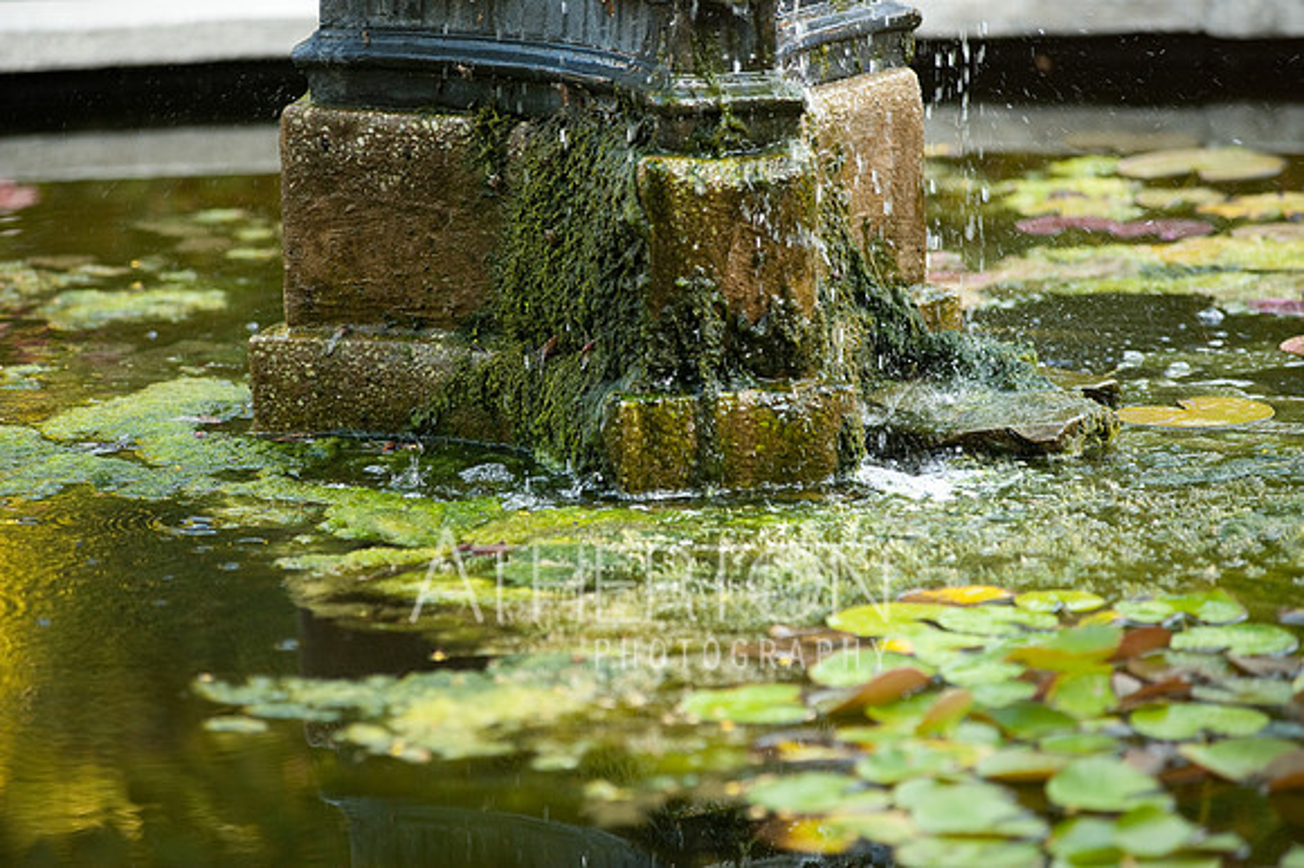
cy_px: 434
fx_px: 6697
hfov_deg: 11.1
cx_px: 652
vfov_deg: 7.4
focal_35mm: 185
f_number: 4
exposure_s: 1/320
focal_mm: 185
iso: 640
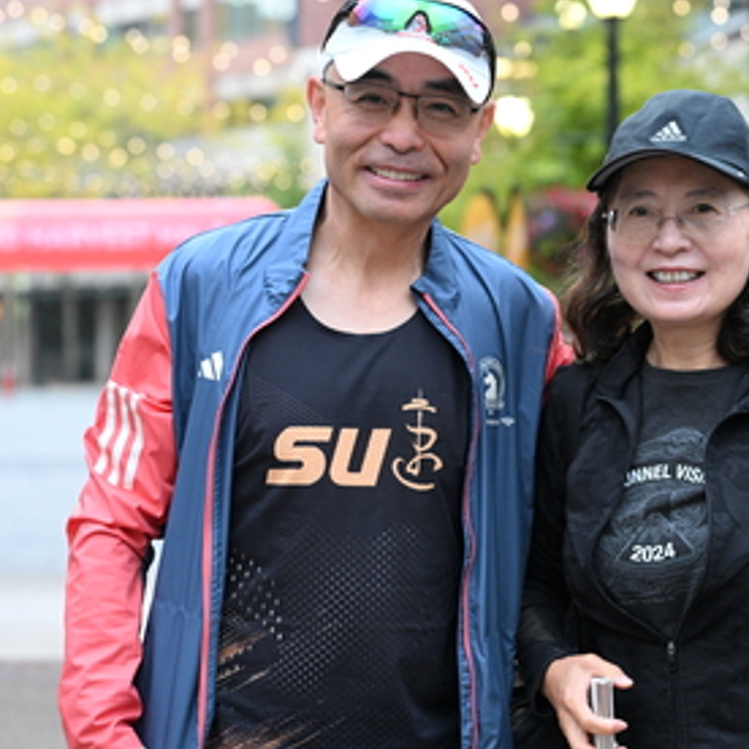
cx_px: 548
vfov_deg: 13.7
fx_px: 3109
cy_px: 351
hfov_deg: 13.7
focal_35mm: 127
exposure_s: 1/200
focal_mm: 75
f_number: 4
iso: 3200
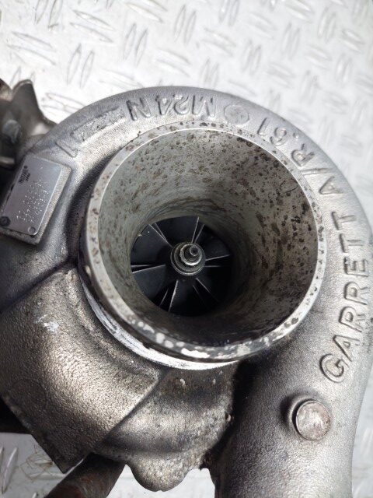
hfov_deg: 54.9
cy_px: 249
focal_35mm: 25
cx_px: 186
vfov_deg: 69.4
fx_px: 359
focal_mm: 5.23
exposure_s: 1/50
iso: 80
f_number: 1.8
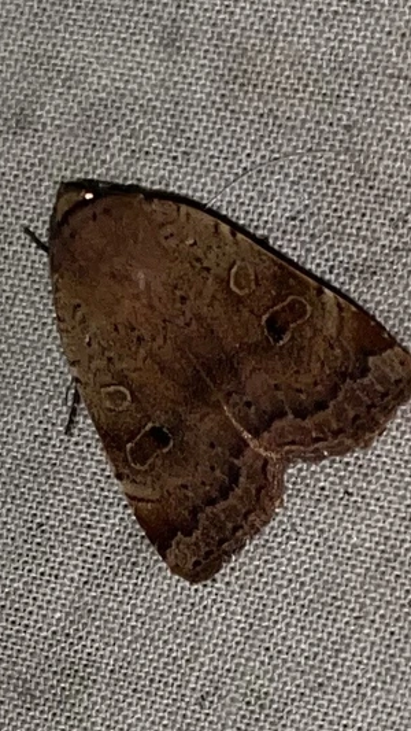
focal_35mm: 34
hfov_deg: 34.6
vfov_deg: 57.9
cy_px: 336
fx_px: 658
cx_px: 223
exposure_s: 1/80
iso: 32
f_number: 1.6
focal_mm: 5.1
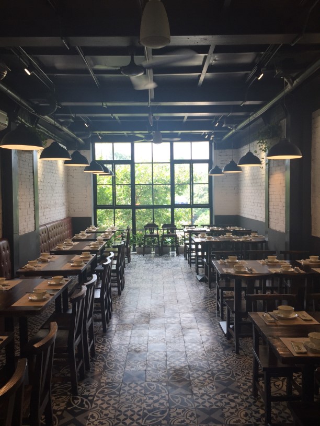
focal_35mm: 29
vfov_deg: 61.7
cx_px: 160
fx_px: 357
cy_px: 213
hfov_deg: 48.2
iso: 32
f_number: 2.2
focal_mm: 4.15
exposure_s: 1/100
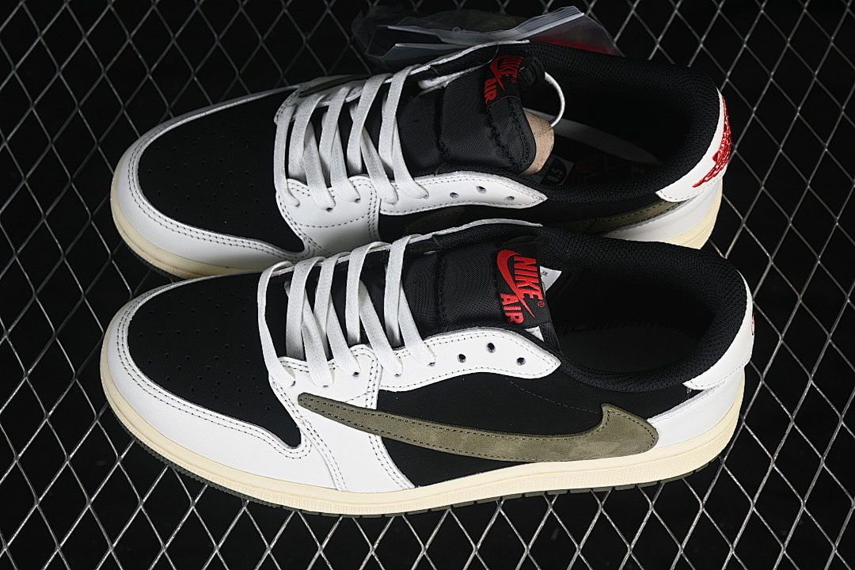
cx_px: 428
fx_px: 1781
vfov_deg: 18.2
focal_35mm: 75
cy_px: 285
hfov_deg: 27.0
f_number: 7.1
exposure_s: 1/60
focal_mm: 50
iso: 160
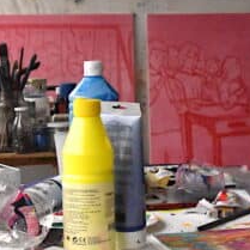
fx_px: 899
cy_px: 146
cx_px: 87
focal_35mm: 110
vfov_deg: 15.8
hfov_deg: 15.8
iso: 12800
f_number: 13
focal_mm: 30
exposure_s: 1/640
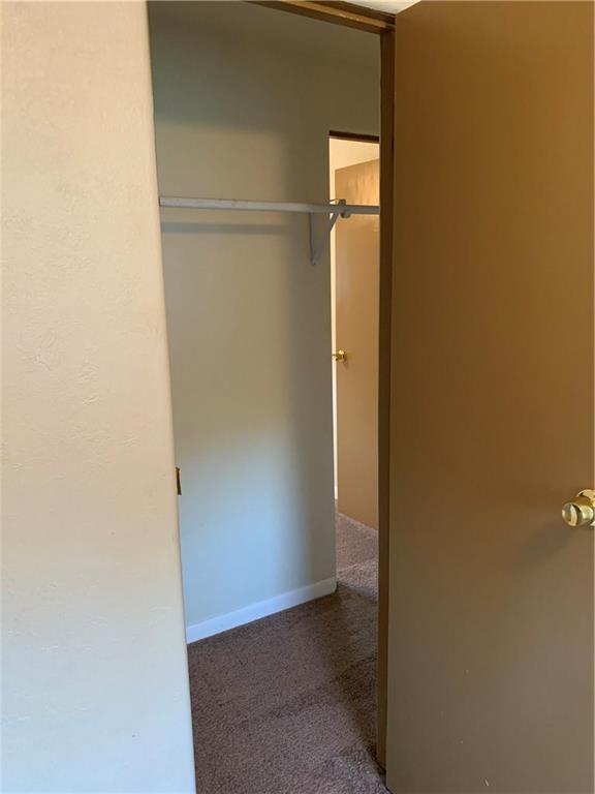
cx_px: 298
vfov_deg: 67.3
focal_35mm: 26
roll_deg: +0.7
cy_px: 397
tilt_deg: -9.1
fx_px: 596
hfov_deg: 53.1
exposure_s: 1/40
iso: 320
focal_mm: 4.25
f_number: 1.8
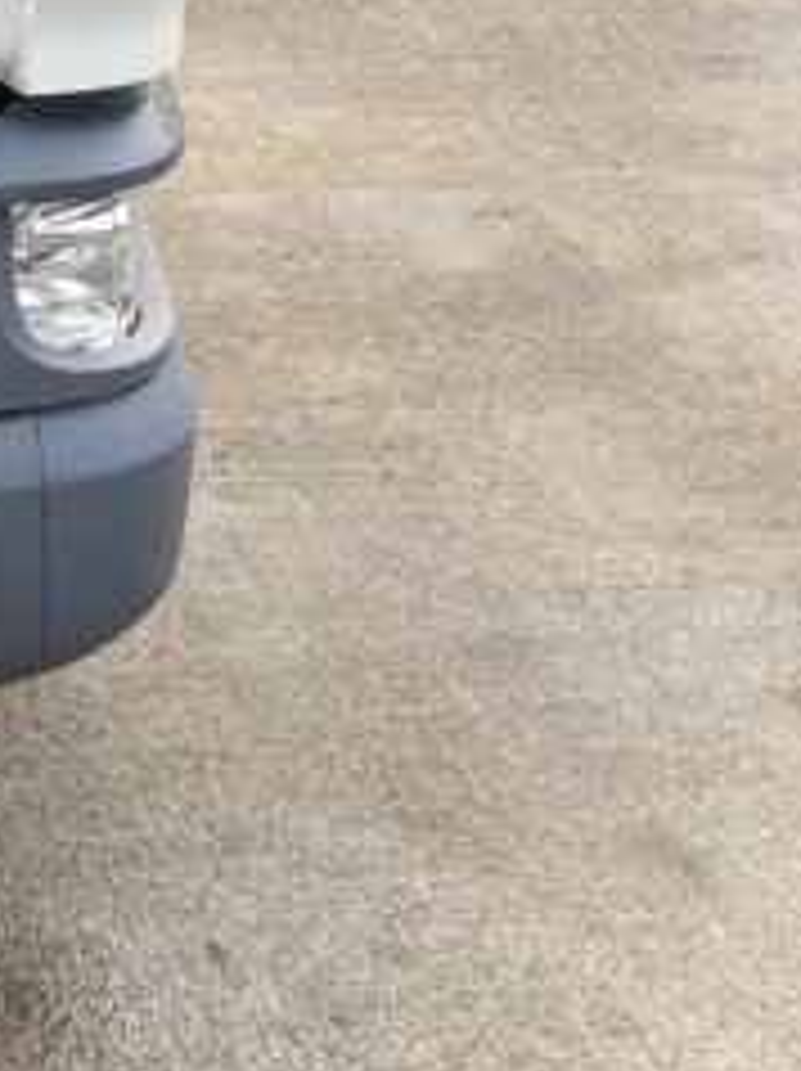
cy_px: -850
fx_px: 3462
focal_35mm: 112
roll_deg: -0.6
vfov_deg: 15.2
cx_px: -896
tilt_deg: -4.5
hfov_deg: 11.6
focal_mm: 5.96
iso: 50
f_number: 1.6
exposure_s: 1/1205
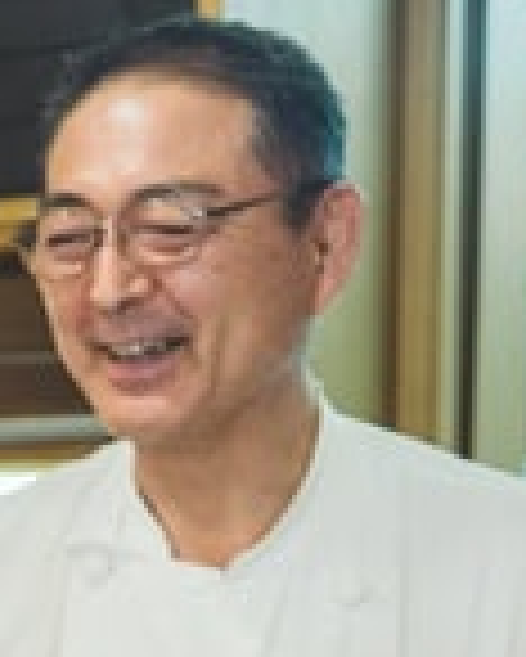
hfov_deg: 7.3
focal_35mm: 203
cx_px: -602
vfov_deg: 9.3
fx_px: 3946
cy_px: 981
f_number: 2.2
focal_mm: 35
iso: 400
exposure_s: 1/125
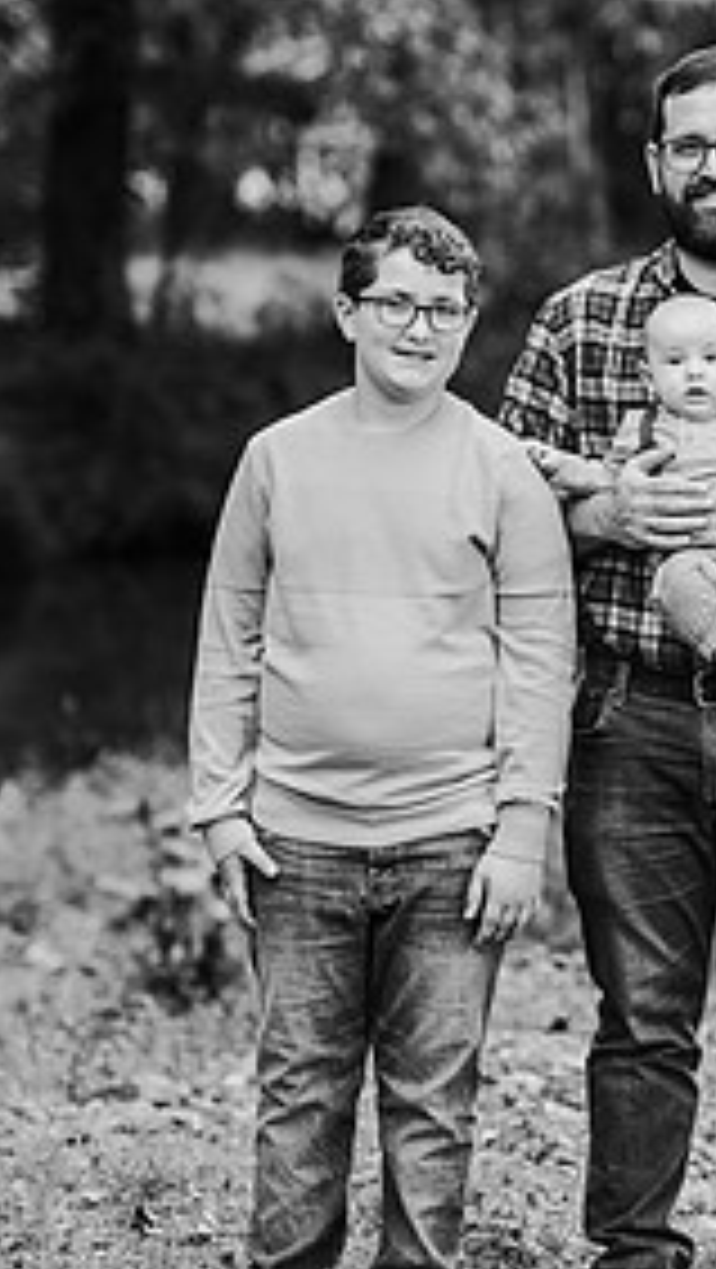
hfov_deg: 6.6
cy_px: 569
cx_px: 847
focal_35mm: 183
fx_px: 6166
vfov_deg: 11.8
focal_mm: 85
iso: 125
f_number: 2.2
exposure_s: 1/200
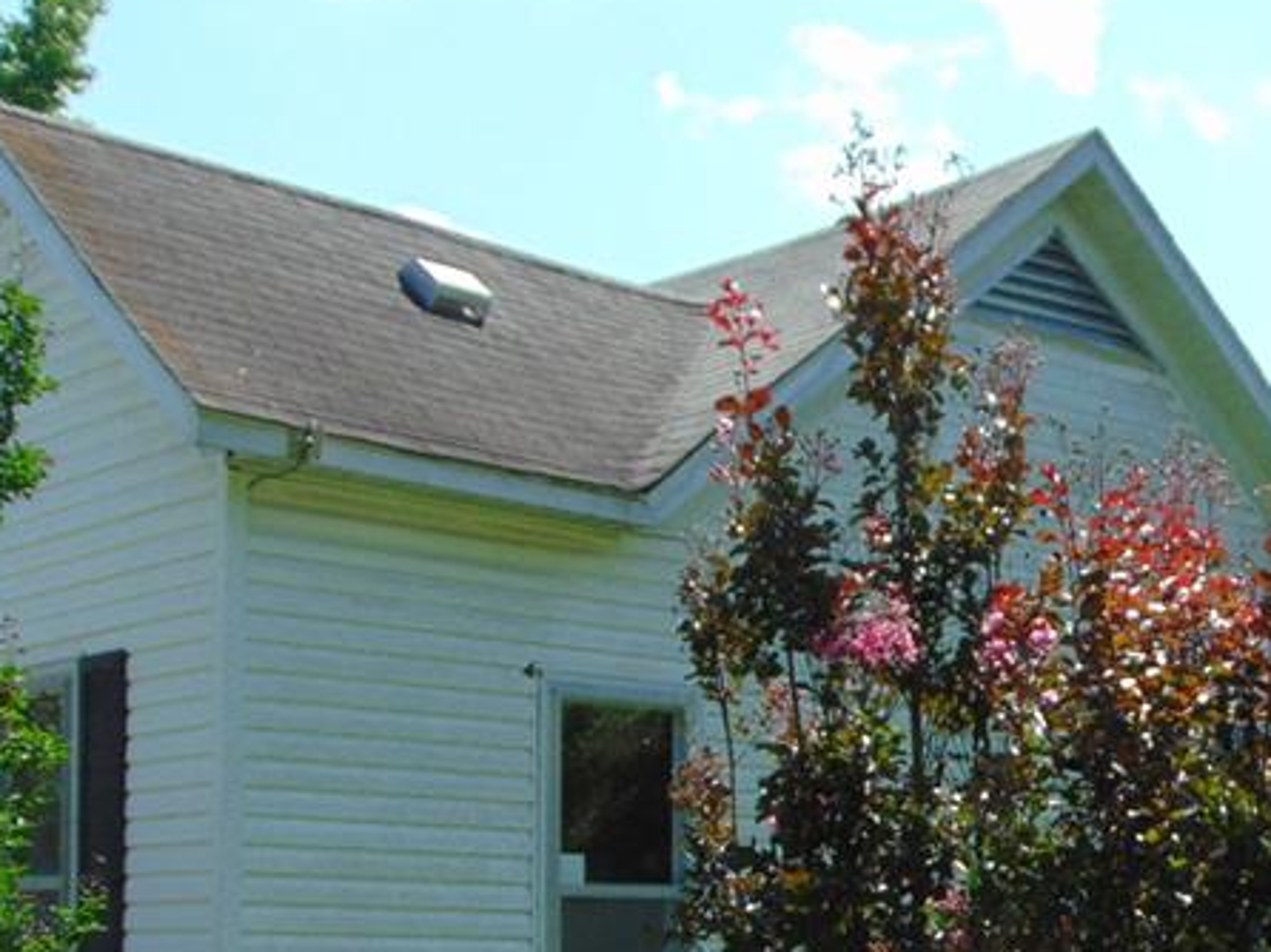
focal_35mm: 62
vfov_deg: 23.0
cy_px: 869
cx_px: 935
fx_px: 2275
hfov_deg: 30.7
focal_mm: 4.9
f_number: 3
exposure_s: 1/800
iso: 100
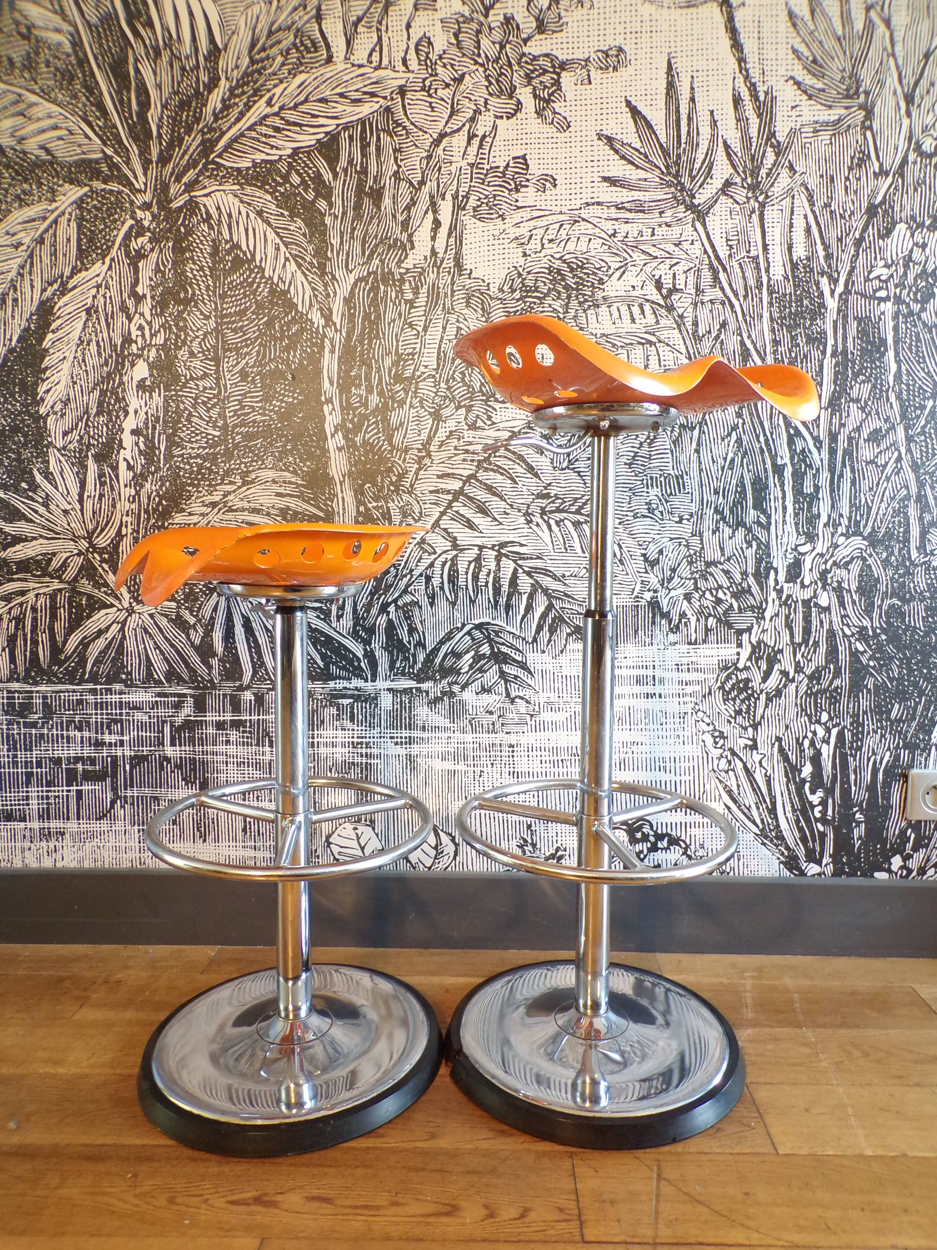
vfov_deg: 71.6
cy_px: 625
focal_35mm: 24
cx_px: 468
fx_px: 866
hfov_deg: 56.8
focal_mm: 4.3
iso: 233
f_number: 3
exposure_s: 1/17
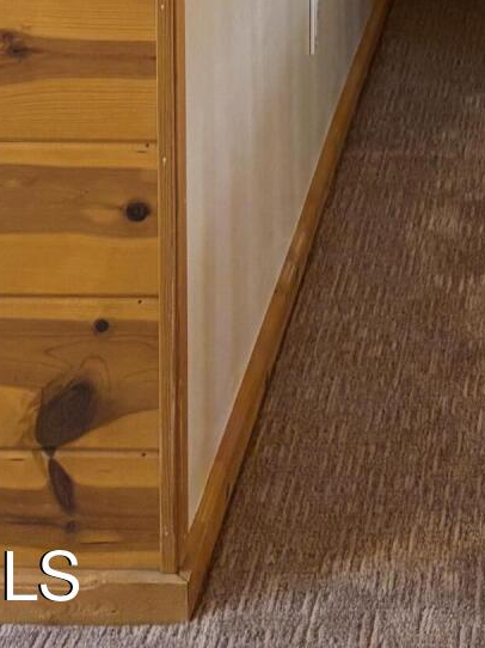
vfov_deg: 17.0
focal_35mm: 96
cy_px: -509
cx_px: 575
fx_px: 1795
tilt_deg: -2.2
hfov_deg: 14.9
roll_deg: +0.7
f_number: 1.6
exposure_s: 1/60
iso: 200
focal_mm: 5.96
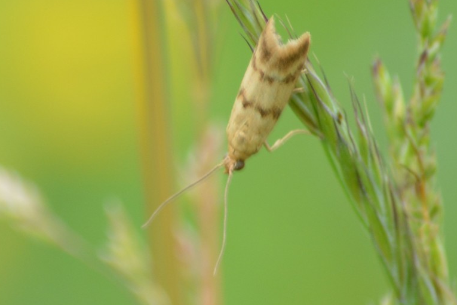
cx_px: 235
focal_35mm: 564
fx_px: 7163
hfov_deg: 3.7
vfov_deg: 2.4
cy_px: 140
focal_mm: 300
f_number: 8
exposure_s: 1/125
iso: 360
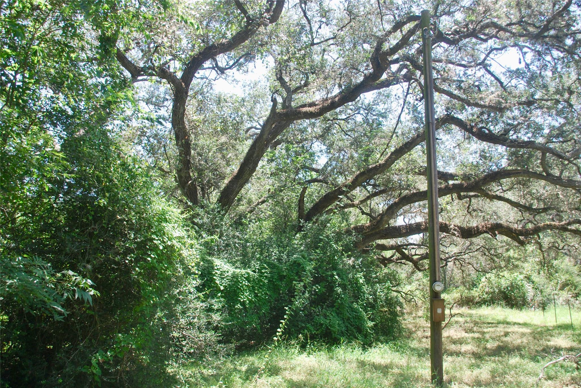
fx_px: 533
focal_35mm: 33
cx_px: 290
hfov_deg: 57.2
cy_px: 194
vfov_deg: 40.1
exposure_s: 1/125
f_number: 5.6
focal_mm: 22
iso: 200
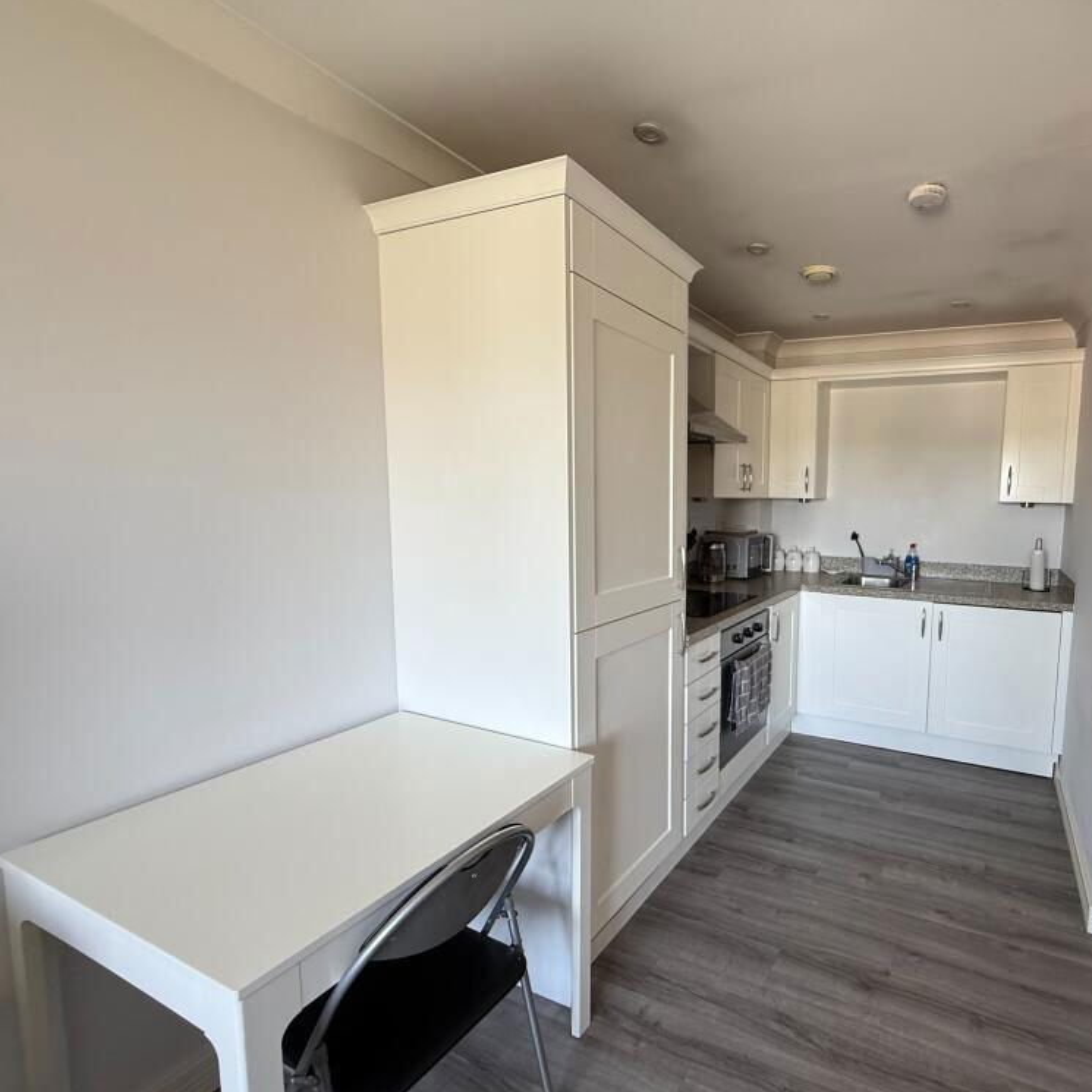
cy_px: 557
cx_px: 739
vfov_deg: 84.0
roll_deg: -2.1
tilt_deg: -5.4
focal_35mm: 17
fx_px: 607
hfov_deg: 80.8
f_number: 2.2
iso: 200
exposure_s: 1/50
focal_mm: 2.22
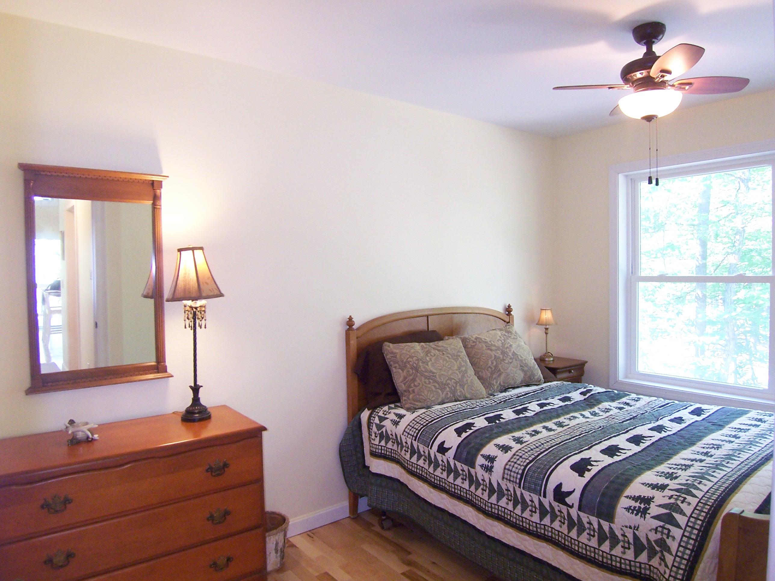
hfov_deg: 73.9
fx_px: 515
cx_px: 388
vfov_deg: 58.9
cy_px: 290
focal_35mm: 23
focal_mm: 3.8
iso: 200
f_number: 2.8
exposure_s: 1/30
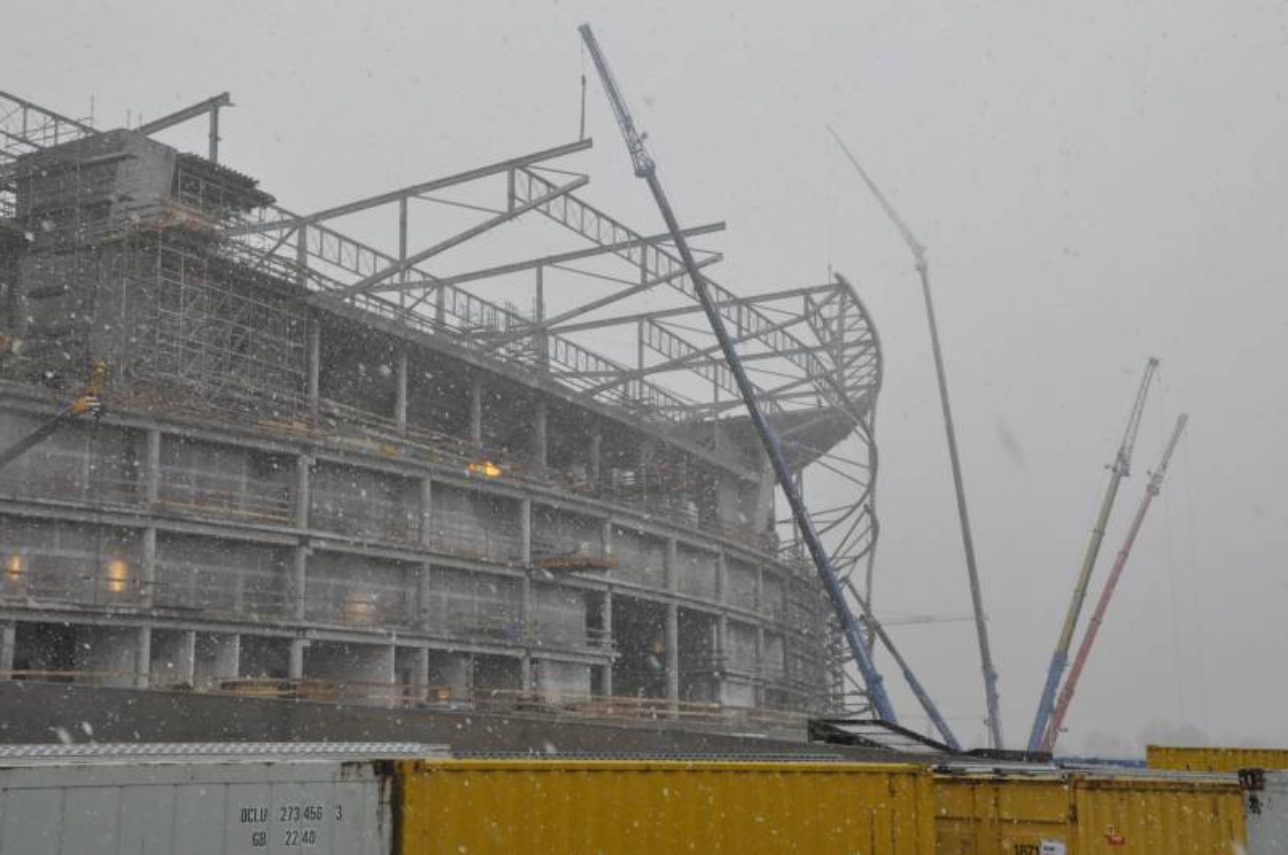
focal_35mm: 52
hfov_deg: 37.9
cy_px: 428
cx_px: 644
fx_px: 1876
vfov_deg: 25.7
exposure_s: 1/250
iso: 2500
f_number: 16
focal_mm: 35
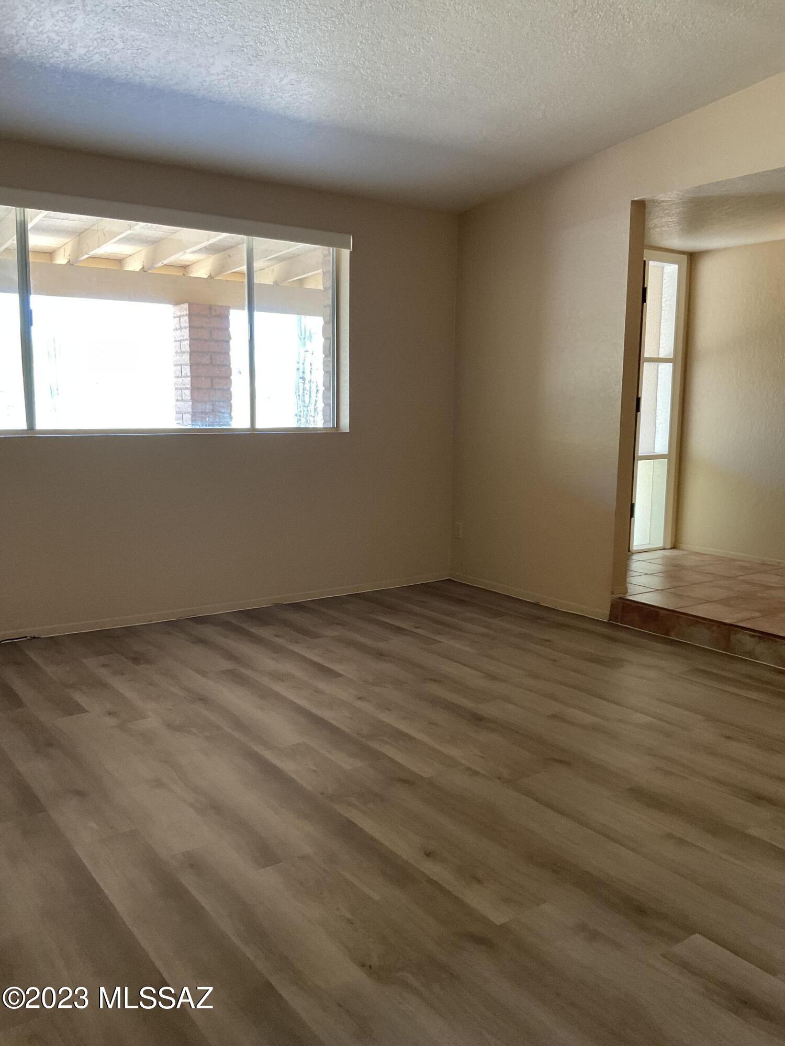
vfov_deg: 61.7
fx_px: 877
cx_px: 392
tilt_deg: -9.1
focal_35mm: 29
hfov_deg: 48.2
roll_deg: -1.1
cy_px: 523
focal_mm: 3
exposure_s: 1/60
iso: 100
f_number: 1.8
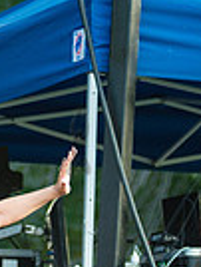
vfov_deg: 3.4
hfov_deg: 2.5
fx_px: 4530
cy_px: 305
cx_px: -76
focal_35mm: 587
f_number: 2.8
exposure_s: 1/800
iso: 1000
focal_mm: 120
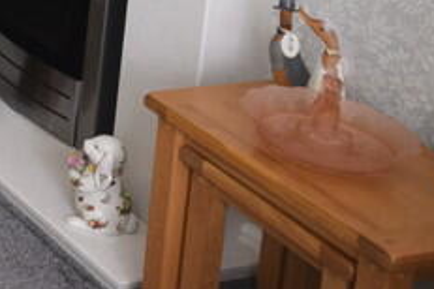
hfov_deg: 16.4
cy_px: -264
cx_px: -453
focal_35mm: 93
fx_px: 1121
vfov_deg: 13.0
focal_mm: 14
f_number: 4.8
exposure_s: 1/60
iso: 450
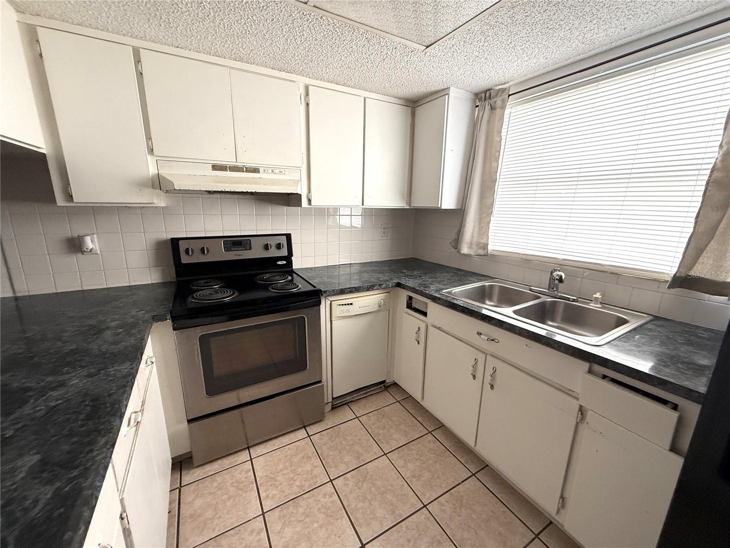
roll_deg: -3.5
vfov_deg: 85.7
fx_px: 295
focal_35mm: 14
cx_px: 365
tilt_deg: -12.1
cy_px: 274
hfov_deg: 102.1
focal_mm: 2.22
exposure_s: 1/92
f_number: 2.2
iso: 400
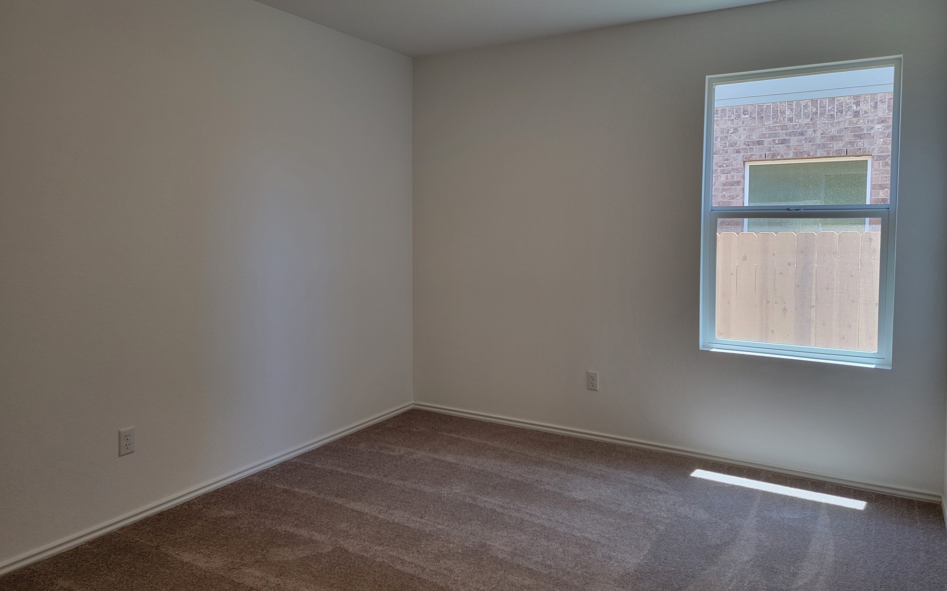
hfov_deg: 70.4
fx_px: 671
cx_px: 470
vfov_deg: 47.4
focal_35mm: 26
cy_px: 251
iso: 80
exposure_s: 1/120
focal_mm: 6.7
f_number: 1.8
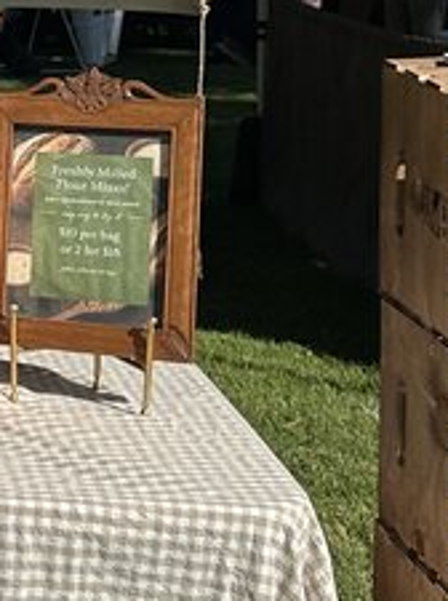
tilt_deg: -4.6
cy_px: 7
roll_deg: -1.4
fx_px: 1973
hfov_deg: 11.8
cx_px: -408
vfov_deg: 16.9
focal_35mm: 114
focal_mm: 6.86
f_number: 1.78
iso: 80
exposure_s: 1/8197
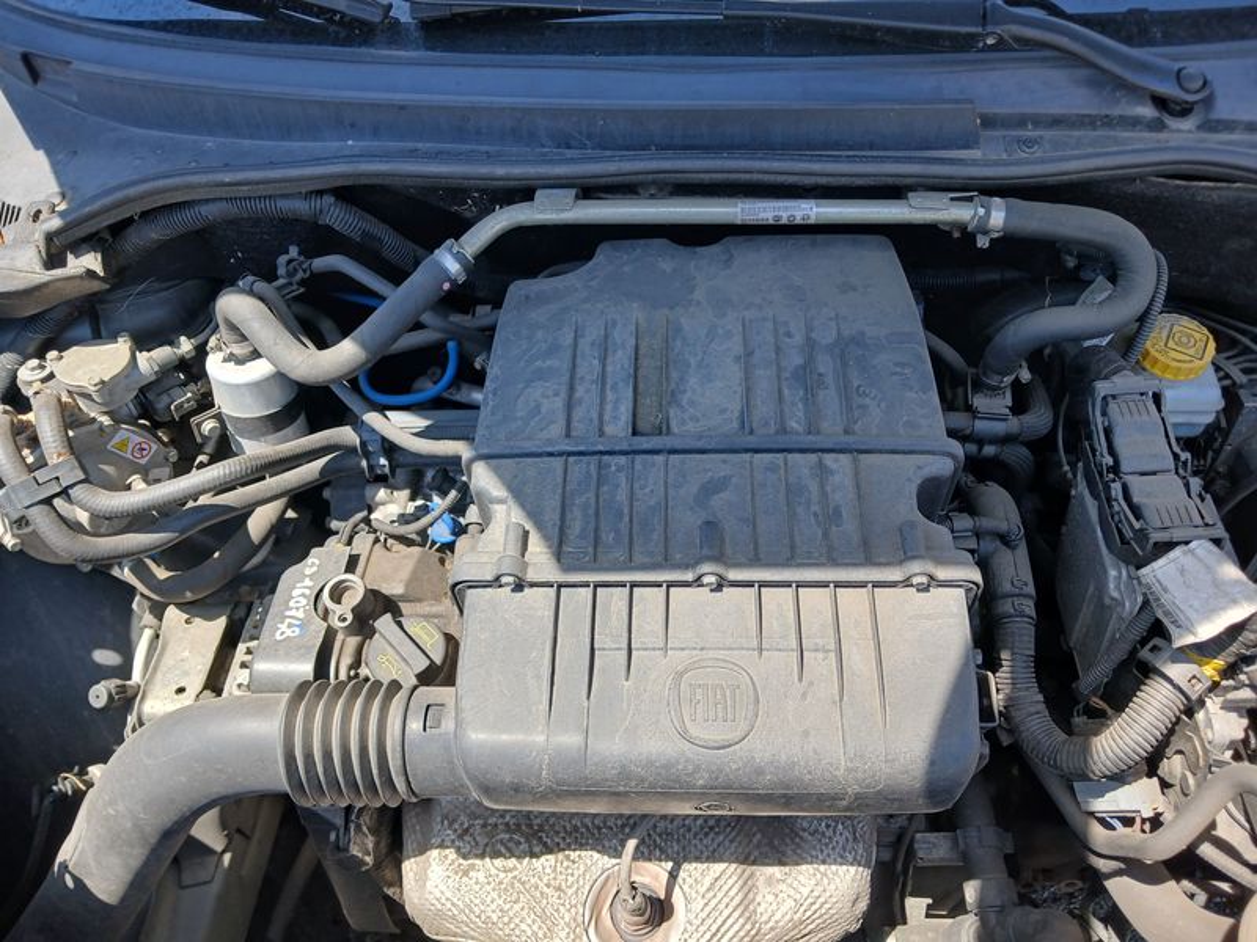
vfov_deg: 51.4
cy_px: 471
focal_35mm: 27
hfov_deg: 65.3
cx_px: 628
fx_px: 980
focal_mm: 3.98
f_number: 1.8
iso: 20
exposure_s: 1/149
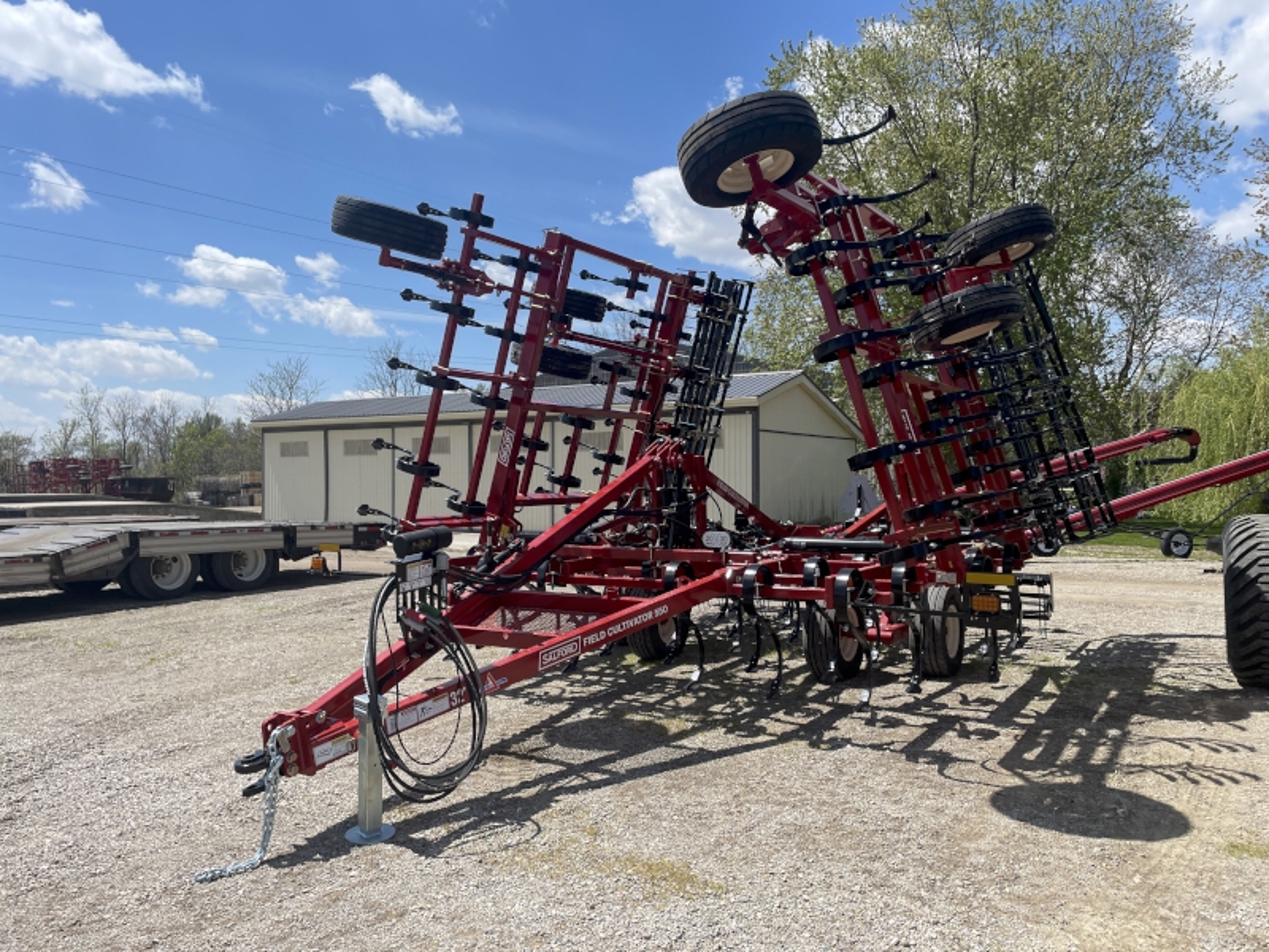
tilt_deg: +4.2
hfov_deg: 67.3
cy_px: 476
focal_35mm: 26
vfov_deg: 53.1
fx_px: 953
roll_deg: +2.4
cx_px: 634
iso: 32
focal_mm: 4.2
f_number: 1.6
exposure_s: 1/3731
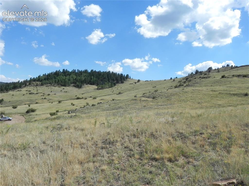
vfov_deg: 48.2
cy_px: 93
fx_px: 209
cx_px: 124
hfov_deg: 61.7
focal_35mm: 29
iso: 160
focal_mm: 5.2
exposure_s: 1/523
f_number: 8
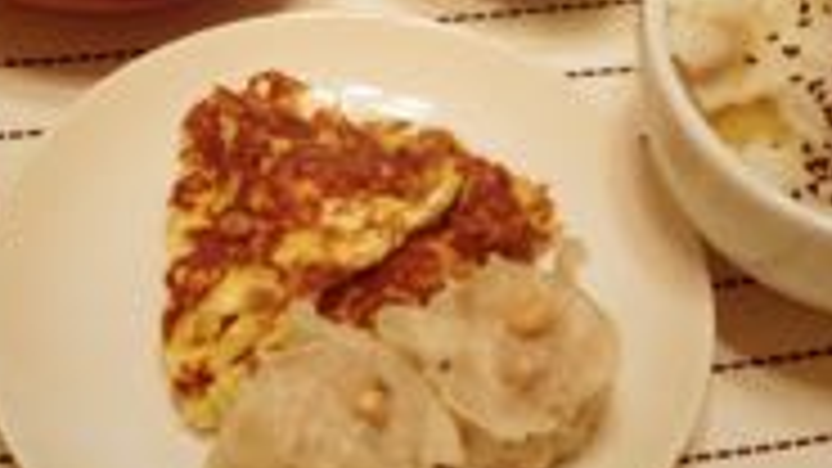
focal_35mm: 97
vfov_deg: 12.2
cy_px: -61
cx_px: 378
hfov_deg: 22.0
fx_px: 2140
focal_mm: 8.5
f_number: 2.5
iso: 1600
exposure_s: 1/160
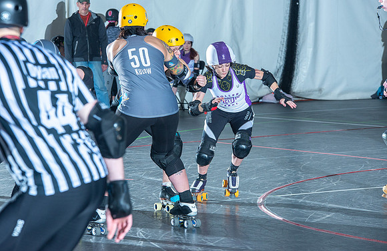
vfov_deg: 8.2
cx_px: 176
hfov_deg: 12.6
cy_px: 110
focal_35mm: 165
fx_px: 1756
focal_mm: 150
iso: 800
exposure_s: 1/160
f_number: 7.1
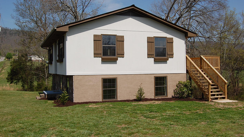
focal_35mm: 41
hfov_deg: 49.4
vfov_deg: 29.0
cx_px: 122
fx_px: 265
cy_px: 67
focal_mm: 26
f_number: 11
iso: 200
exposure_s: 1/500
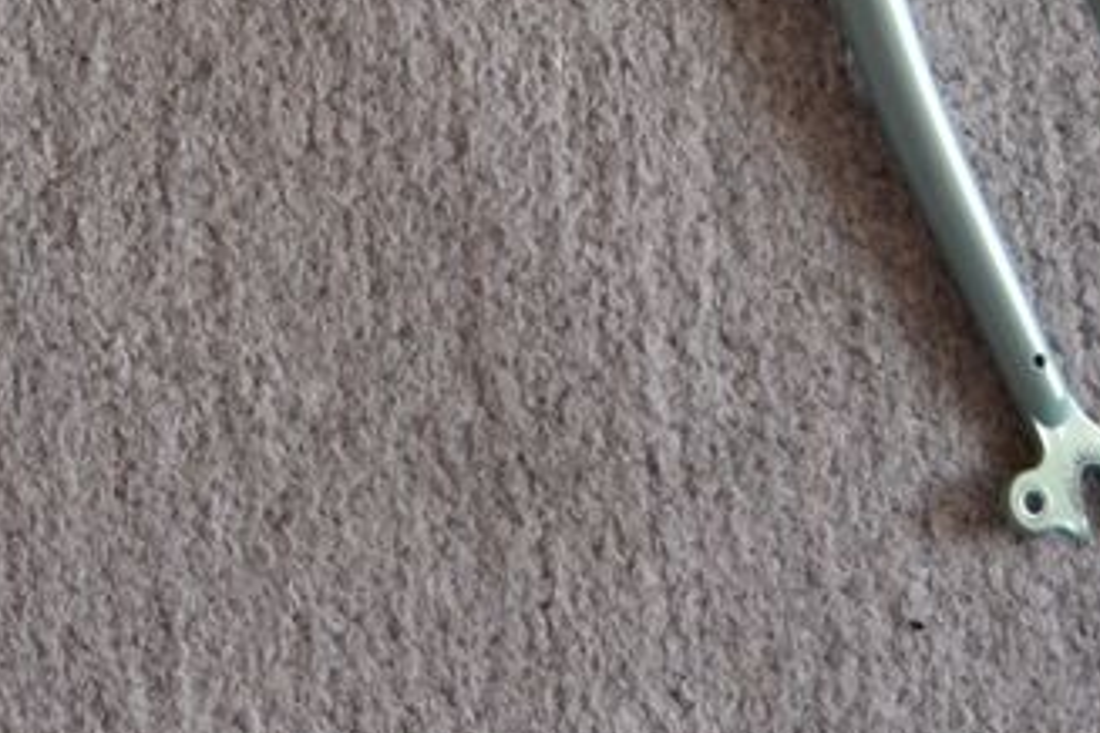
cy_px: -651
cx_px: -949
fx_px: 4491
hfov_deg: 12.6
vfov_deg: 8.9
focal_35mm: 147
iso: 500
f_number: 3.8
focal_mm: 20
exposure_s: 1/15
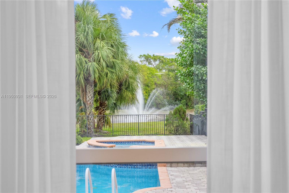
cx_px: 144
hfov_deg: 39.6
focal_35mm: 50
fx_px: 401
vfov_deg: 27.0
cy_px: 96
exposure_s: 1/40
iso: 500
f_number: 8
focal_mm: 50
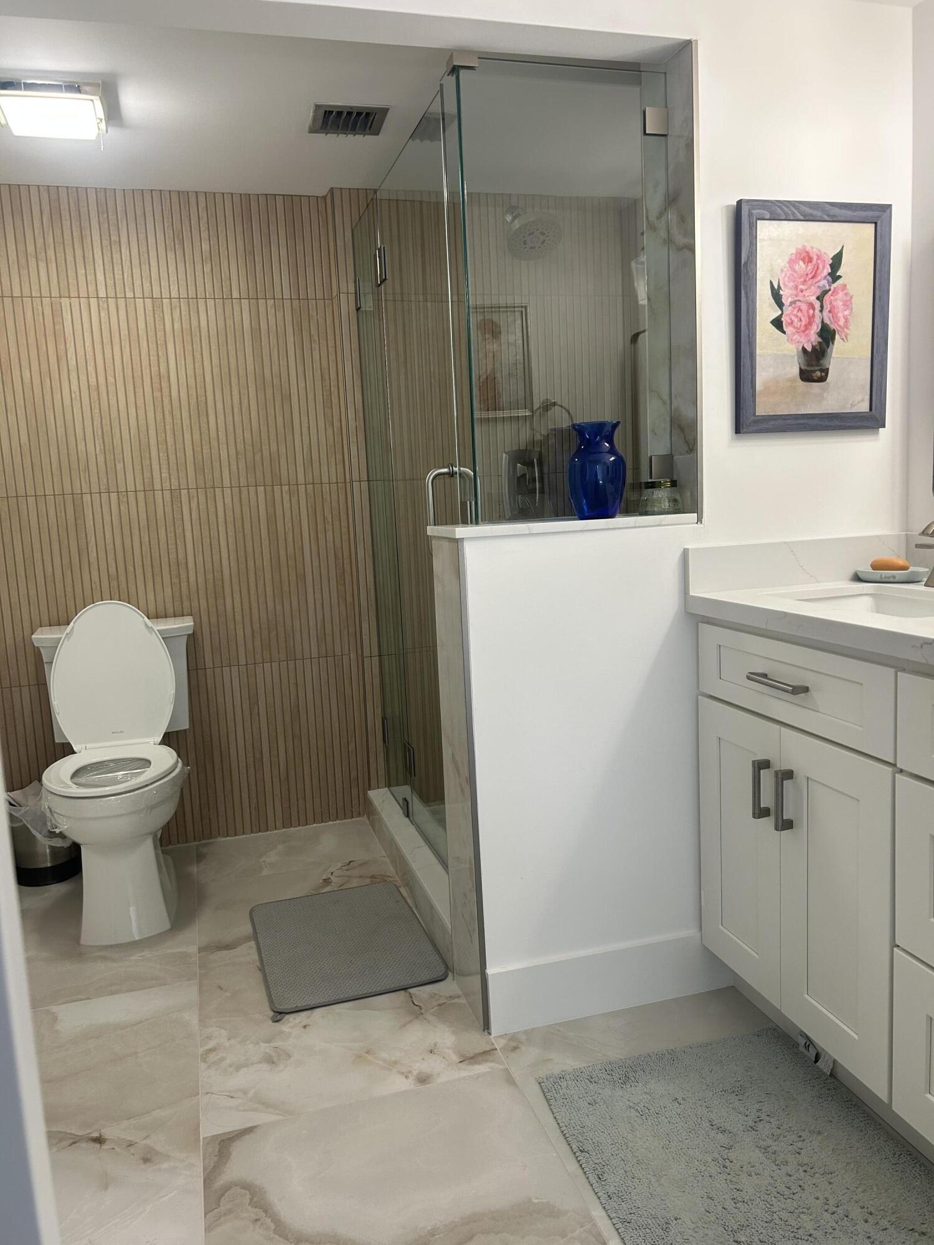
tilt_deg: -8.6
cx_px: 467
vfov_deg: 67.3
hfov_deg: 53.1
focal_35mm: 26
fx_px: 935
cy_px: 622
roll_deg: +2.3
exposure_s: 1/120
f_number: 1.5
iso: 80
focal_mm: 5.7
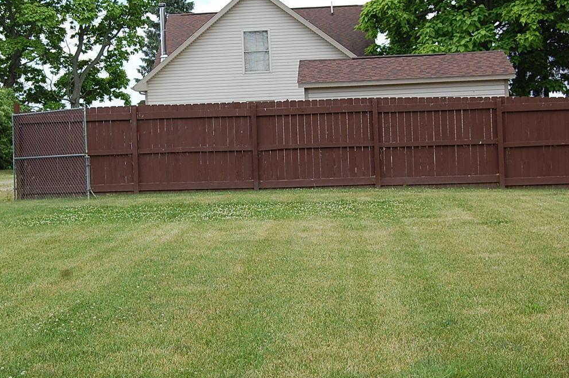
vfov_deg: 21.1
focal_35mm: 64
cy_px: 137
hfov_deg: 31.3
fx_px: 1011
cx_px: 211
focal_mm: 28
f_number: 8
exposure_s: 1/250
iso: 200
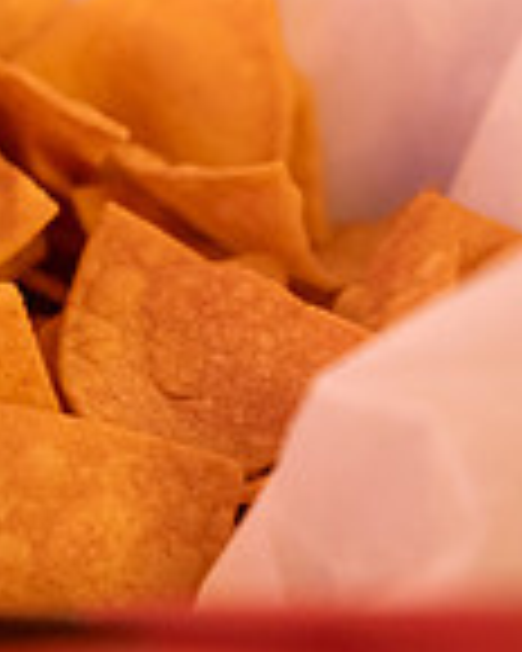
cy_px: 169
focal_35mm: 143
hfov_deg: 9.7
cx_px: -657
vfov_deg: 13.4
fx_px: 2762
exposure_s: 1/160
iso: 640
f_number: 3.2
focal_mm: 38
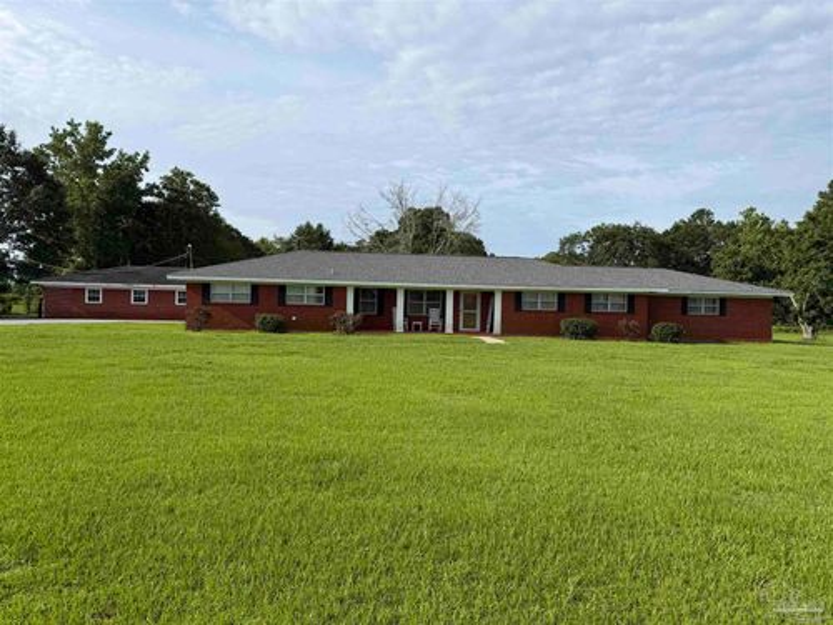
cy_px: 312
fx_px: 578
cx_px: 416
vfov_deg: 56.8
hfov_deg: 71.6
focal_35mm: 24
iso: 80
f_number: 1.78
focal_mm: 6.76
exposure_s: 1/4673
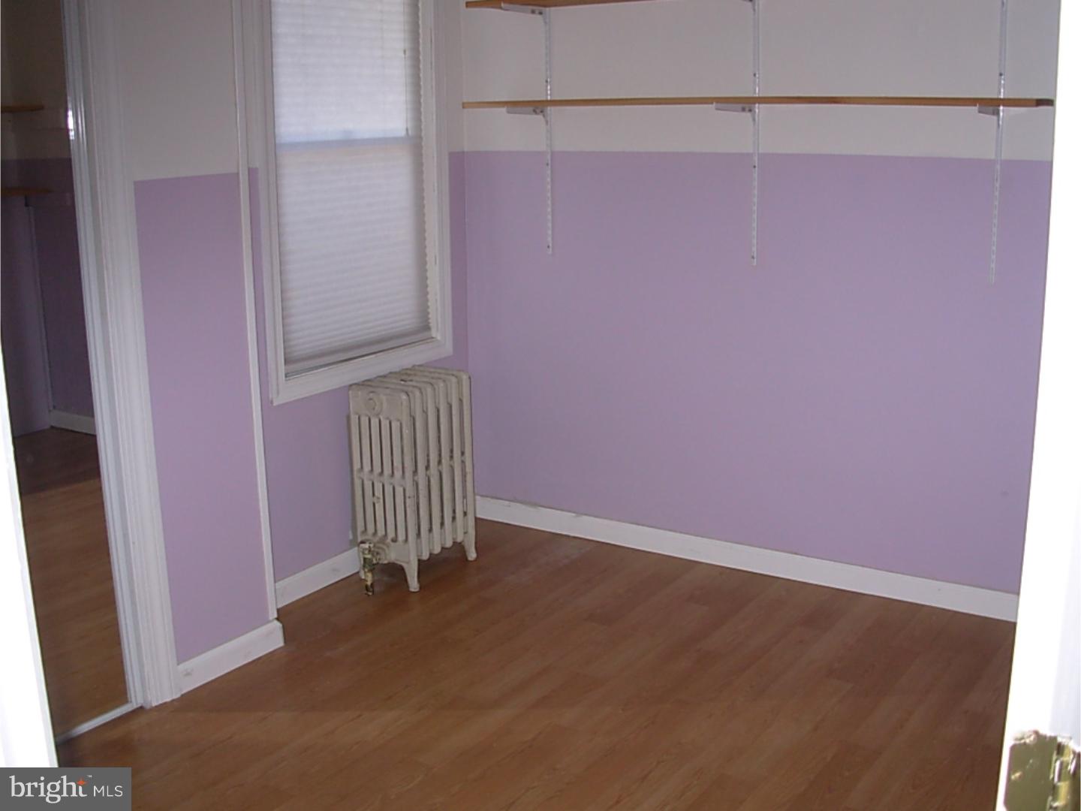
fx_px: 1187
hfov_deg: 49.0
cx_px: 540
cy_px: 406
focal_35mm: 38
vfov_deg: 37.7
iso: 59
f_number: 2.9
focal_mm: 6.3
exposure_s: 1/38.1
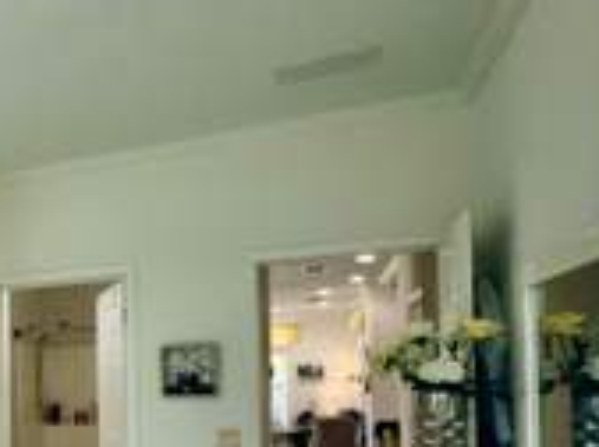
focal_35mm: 37
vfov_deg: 36.7
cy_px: 381
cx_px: -99
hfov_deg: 38.7
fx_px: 639
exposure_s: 1/120
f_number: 1.8
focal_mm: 1.57
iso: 64
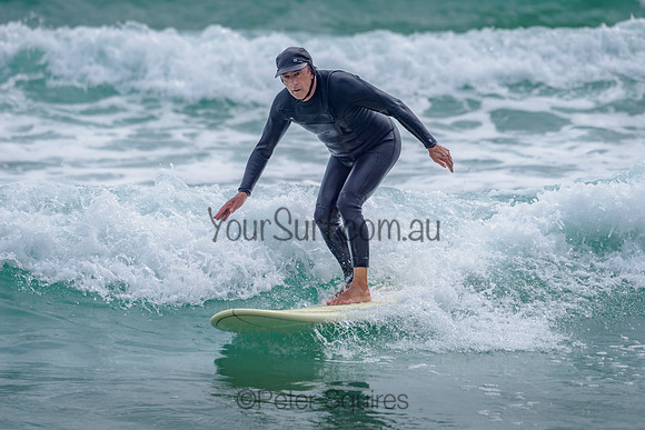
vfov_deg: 3.5
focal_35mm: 390
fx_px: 6989
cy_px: 215
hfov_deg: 5.3
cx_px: 322
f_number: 5.6
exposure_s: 1/2000
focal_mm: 390
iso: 125
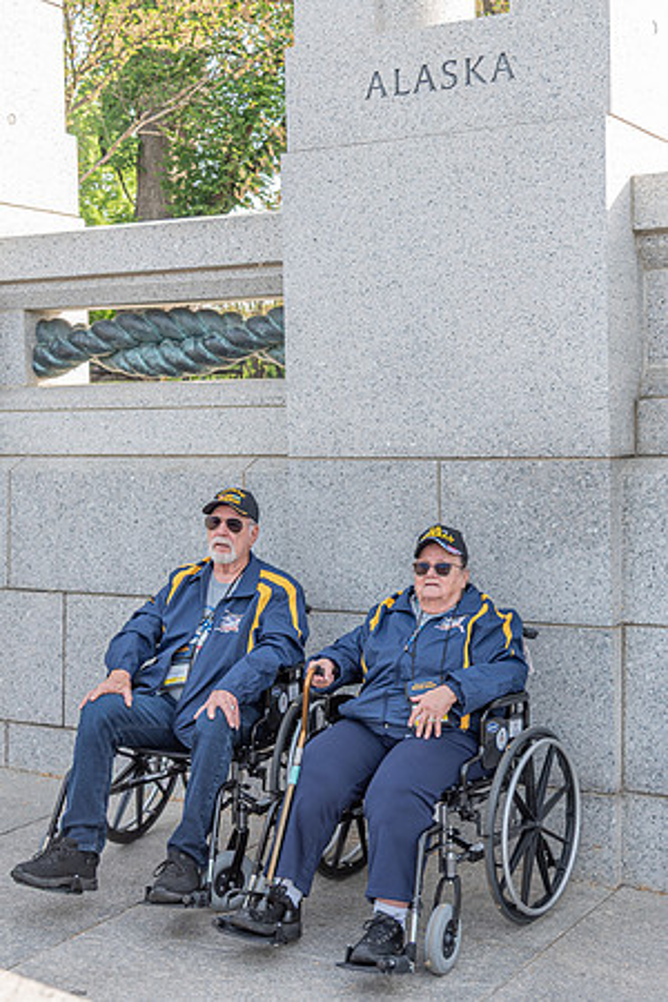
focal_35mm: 51
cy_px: 451
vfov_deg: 38.8
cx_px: 439
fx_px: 1421
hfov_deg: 26.3
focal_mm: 31
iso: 100
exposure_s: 1/125
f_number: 4
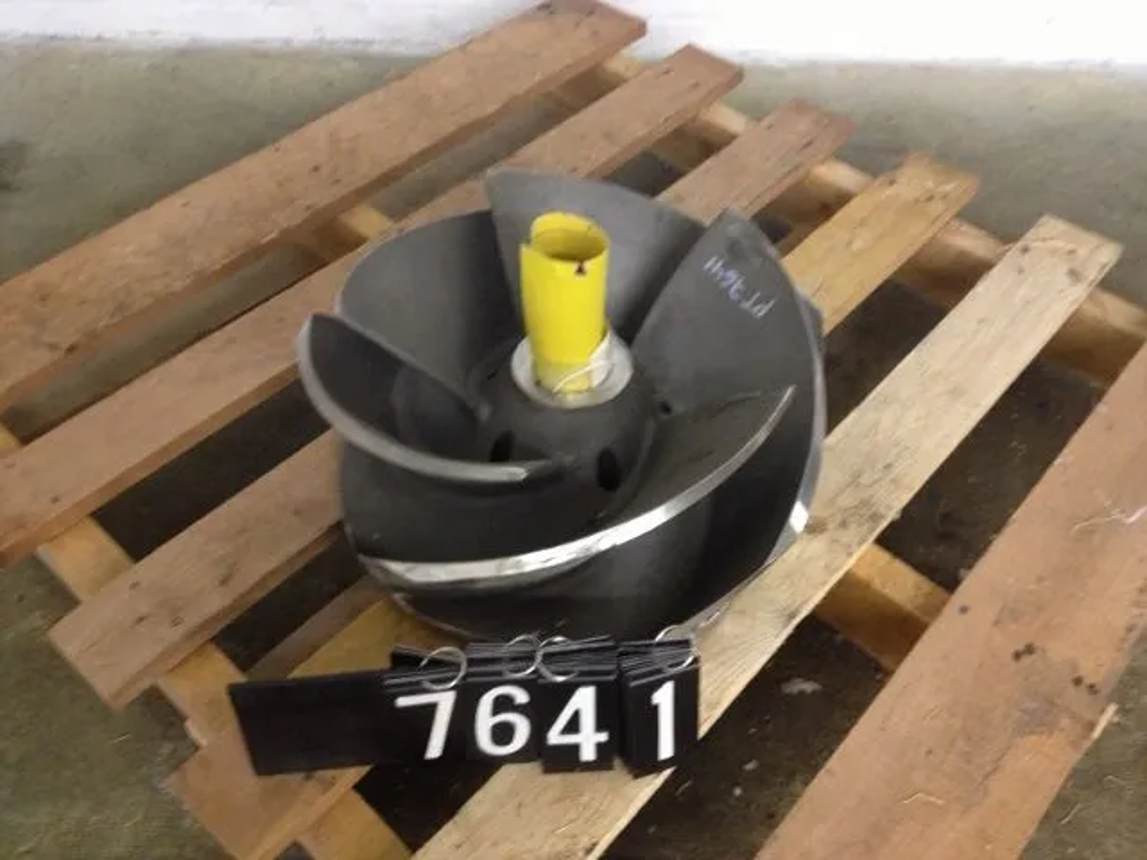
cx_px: 574
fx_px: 1160
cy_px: 430
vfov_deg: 40.7
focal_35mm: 35
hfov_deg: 52.6
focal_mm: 4.28
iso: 320
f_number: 2.4
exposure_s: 1/20
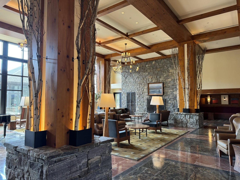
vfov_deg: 56.8
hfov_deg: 71.6
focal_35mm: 24
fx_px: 166
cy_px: 90
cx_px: 120
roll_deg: +0.3
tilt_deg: +2.6
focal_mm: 6.76
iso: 160
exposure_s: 1/60
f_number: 1.78
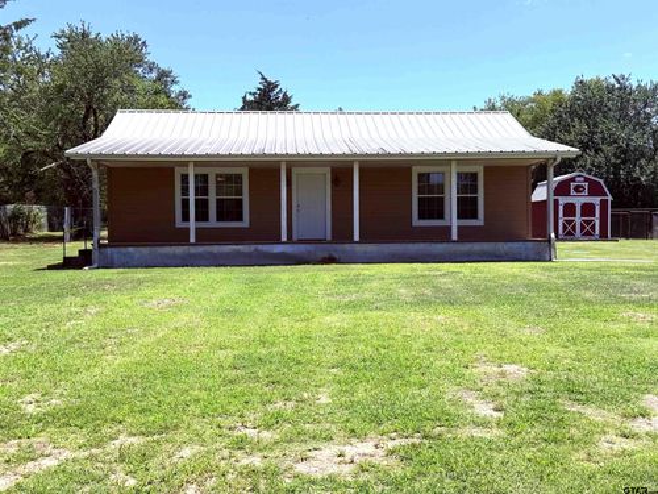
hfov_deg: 39.7
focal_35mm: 48
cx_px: 329
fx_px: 912
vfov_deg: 30.3
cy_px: 247
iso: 64
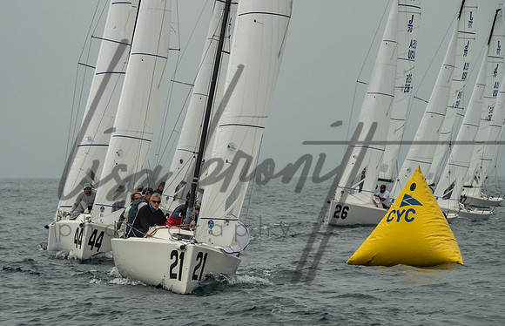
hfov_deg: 8.7
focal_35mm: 239
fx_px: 3323
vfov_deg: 5.6
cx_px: 158
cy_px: 164
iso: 800
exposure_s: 1/3200
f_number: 9
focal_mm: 165
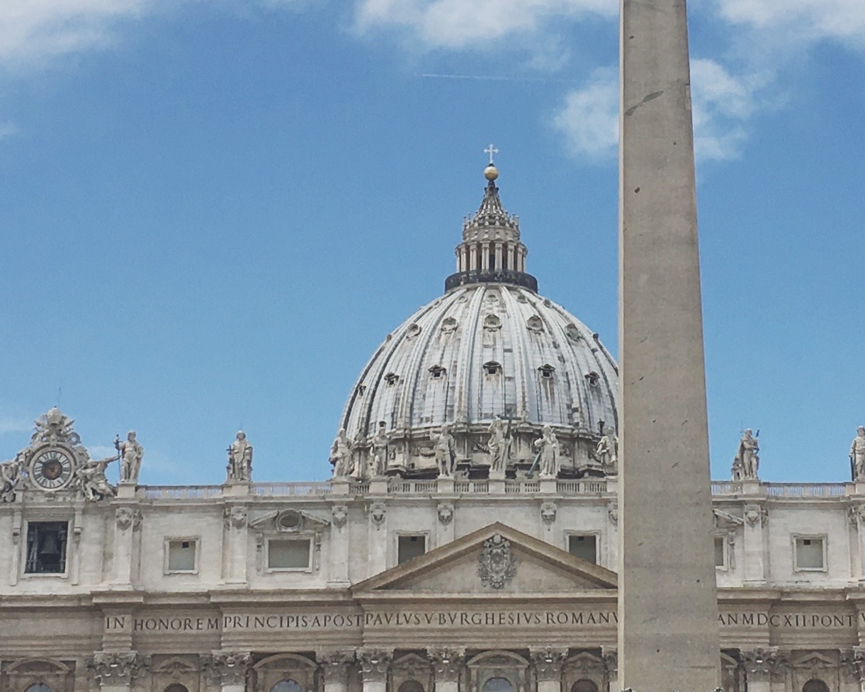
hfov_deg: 20.8
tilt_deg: +19.6
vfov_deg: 16.6
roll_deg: -0.2
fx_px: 2355
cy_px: 139
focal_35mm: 92
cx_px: 543
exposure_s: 1/2747
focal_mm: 4.15
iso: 25
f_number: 2.2
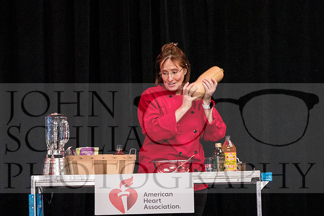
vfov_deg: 4.6
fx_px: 2701
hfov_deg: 6.9
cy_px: 108
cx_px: 162
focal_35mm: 300
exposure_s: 1/100
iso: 6400
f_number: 4
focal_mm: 200
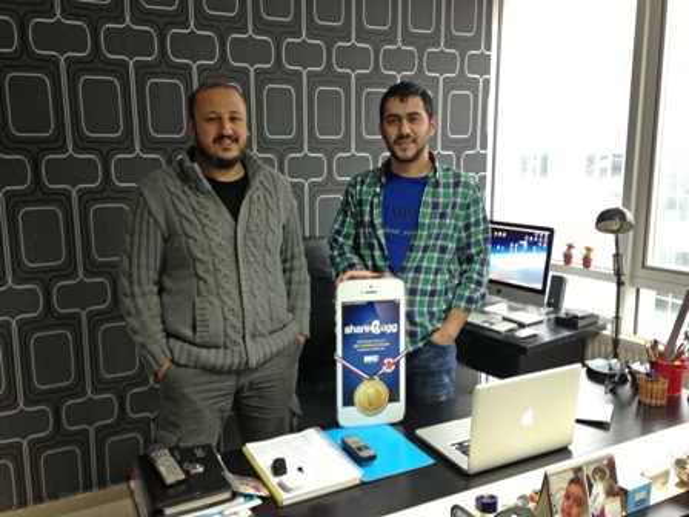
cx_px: 344
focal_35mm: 33
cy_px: 258
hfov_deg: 55.4
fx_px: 657
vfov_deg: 42.9
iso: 125
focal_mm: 4.13
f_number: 2.4
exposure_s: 1/20
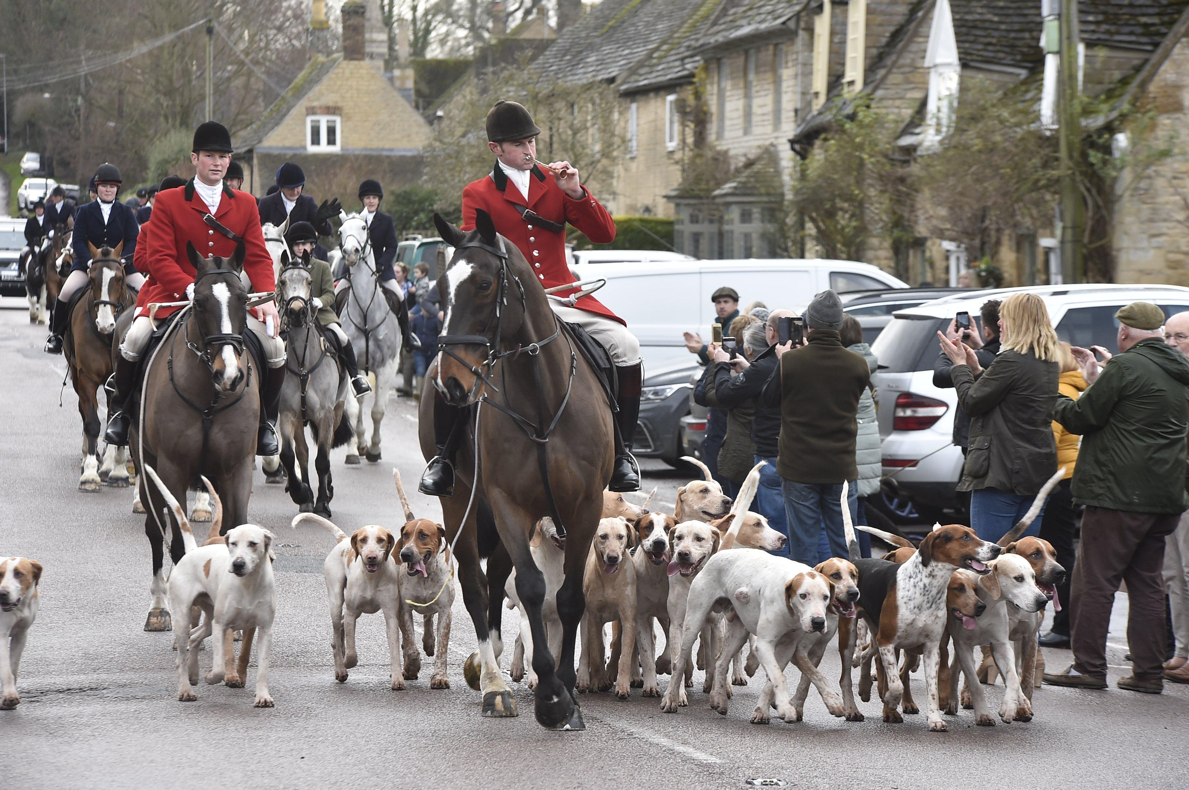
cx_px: 594
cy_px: 395
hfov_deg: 11.8
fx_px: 5774
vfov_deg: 7.8
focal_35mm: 175
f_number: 7.1
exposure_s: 1/400
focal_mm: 175
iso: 2000
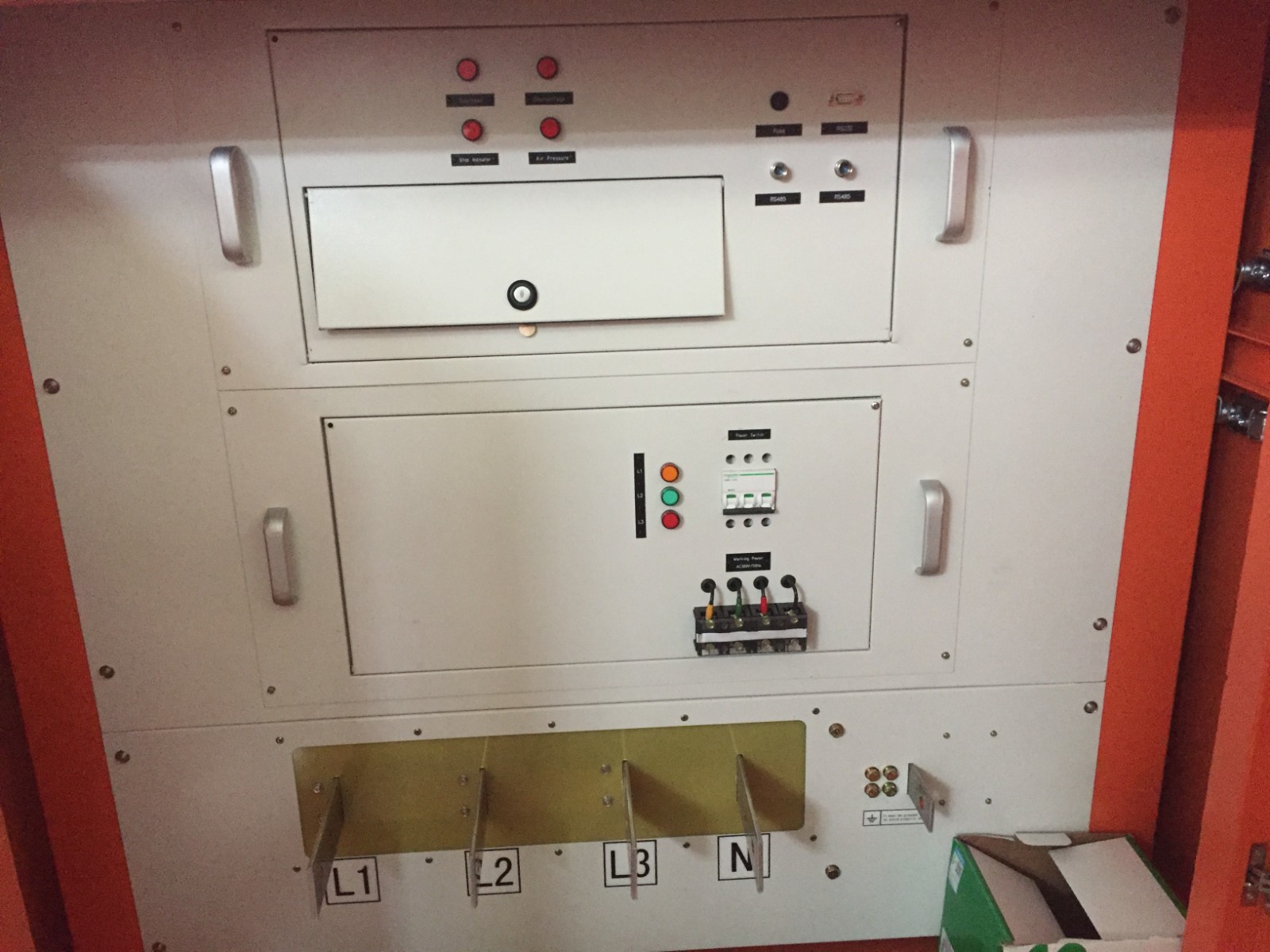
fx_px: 1064
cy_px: 476
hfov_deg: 61.7
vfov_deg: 48.2
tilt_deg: -18.1
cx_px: 635
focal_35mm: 29
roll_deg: +0.8
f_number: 2.2
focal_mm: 4.15
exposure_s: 1/17
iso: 320
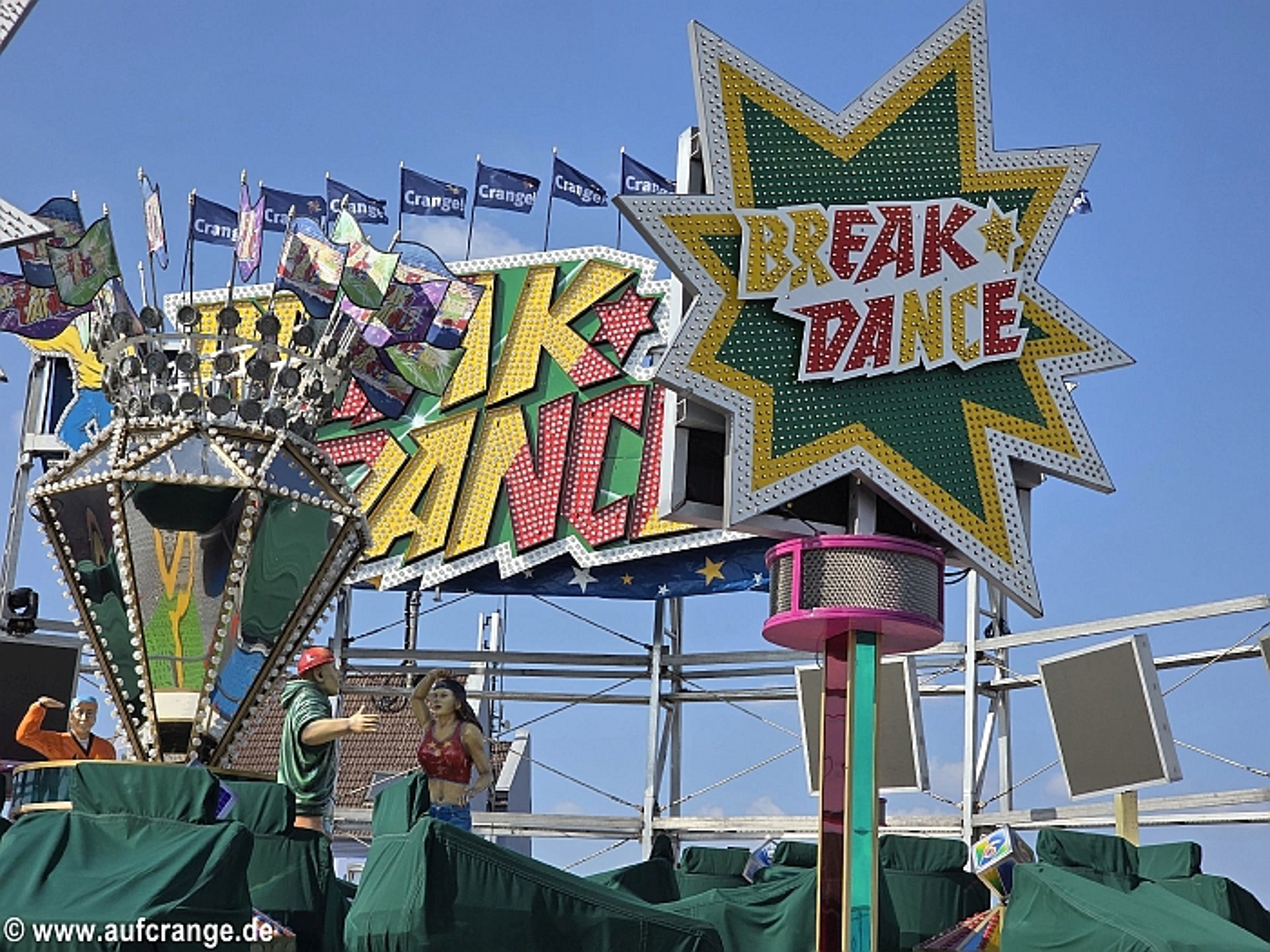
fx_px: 2531
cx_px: 635
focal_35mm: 69
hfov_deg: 28.2
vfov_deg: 21.3
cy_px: 476
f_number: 2.4
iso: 50
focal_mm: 7.9
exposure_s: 1/2410
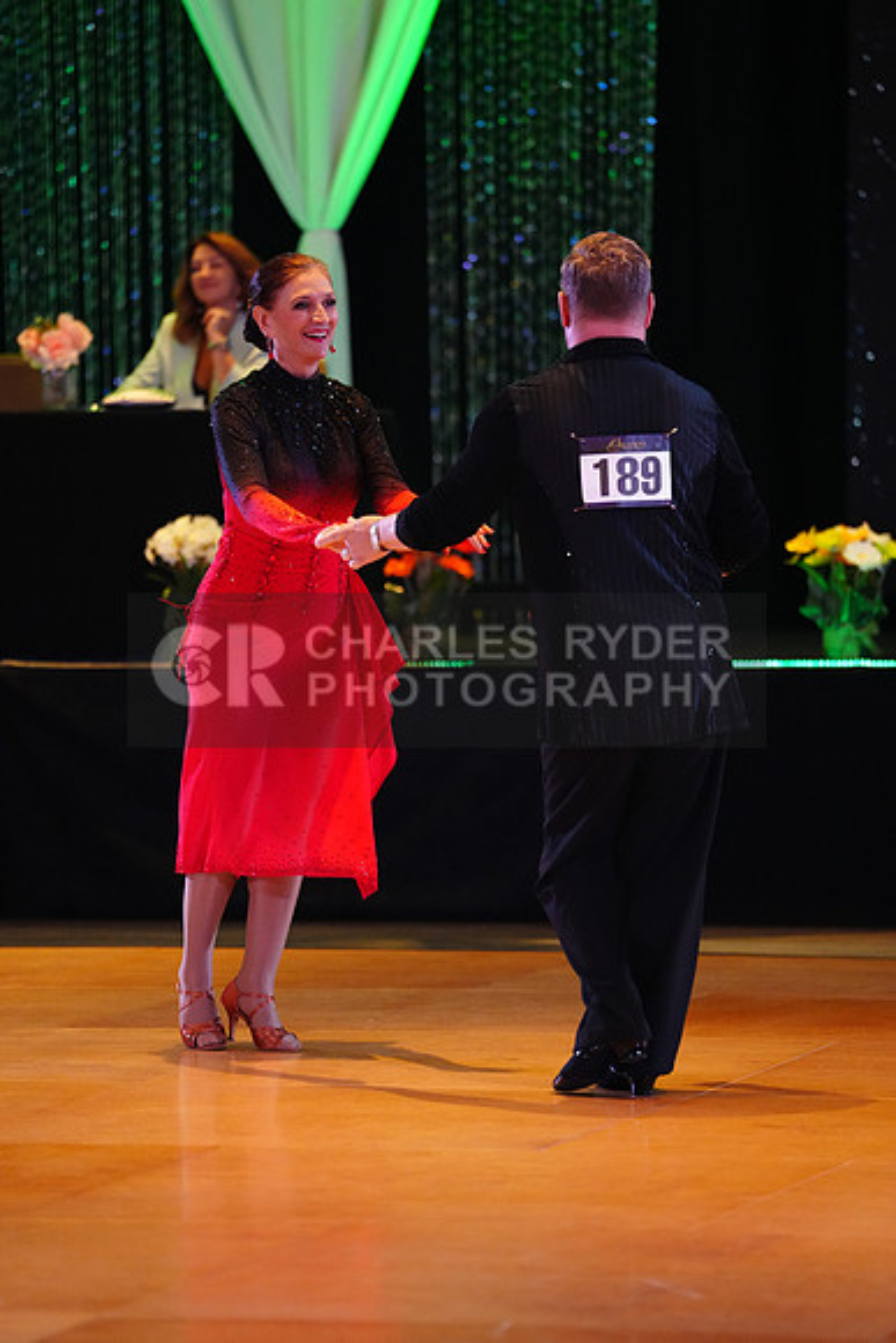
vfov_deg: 11.1
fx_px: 6902
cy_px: 672
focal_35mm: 185
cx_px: 448
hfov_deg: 7.4
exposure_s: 1/400
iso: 5000
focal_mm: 185
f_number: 2.8
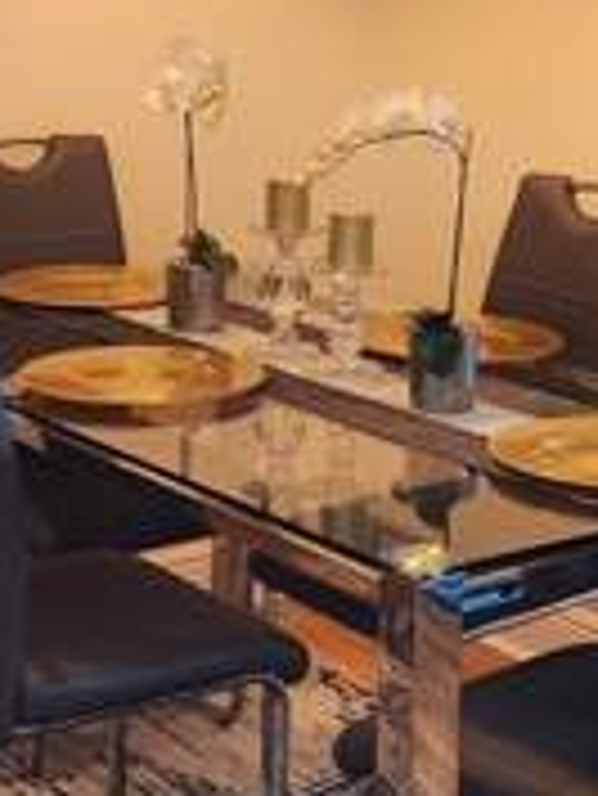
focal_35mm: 83
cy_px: 157
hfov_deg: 17.8
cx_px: 391
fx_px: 1909
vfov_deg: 23.2
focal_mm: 6.4
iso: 320
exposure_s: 1/120
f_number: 1.8
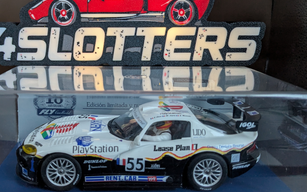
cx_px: 119
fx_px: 318
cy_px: 74
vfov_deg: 33.4
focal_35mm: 38
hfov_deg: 51.1
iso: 230
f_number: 1.73
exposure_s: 1/25
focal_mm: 4.38
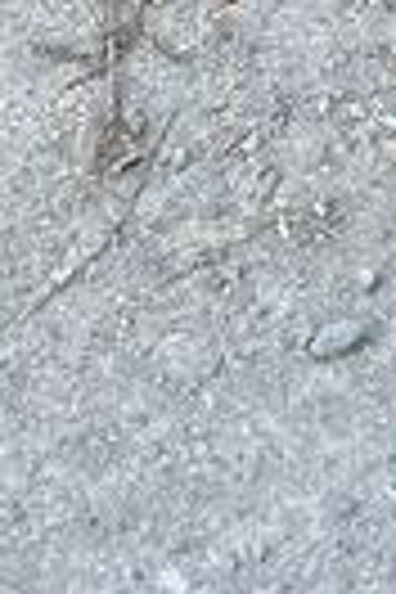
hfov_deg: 9.4
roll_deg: +3.4
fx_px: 2392
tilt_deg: -21.3
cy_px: -1094
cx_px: 459
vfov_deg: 10.6
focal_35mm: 145
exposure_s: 1/162
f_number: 1.78
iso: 64
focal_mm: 6.86
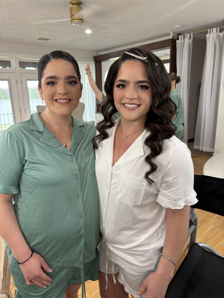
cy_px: 149
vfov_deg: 67.3
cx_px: 112
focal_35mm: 26
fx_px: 224
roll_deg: +1.6
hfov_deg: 53.1
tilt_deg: -14.5
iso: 80
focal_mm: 5.96
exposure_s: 1/60
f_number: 1.6
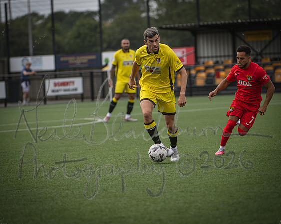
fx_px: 1873
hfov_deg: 8.6
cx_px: 140
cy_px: 112
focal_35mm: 225
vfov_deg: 6.9
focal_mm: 200
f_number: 4
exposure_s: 1/1600
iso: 400
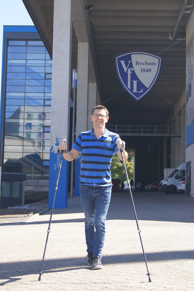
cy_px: 146
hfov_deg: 20.2
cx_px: 97
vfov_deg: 29.9
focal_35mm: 68
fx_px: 546
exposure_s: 1/125
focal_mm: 45
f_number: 8
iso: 200
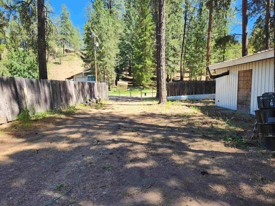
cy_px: 103
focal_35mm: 23
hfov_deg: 73.9
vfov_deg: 58.9
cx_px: 138
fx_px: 183
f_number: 1.8
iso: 20
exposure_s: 1/306
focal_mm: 5.4
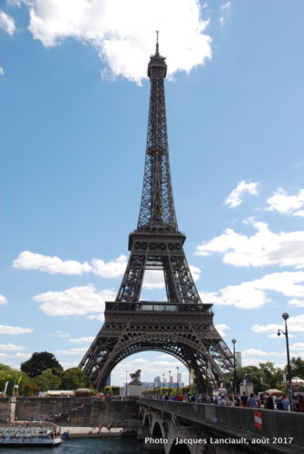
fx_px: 454
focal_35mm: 36
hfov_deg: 37.0
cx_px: 152
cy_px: 227
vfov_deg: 53.1
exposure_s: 1/250
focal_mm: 24
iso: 100
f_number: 8
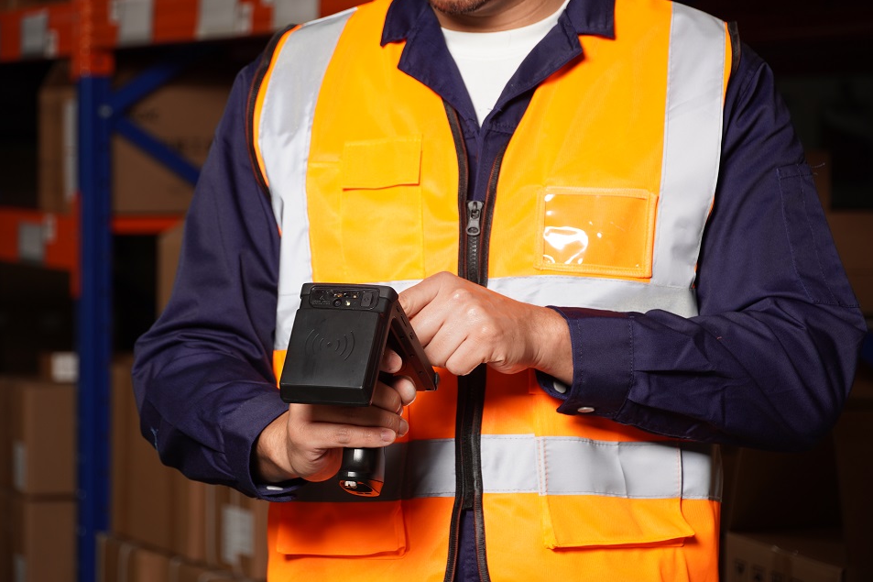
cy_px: 290
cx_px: 438
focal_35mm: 136
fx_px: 3297
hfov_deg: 15.1
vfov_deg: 10.1
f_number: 5.6
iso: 100
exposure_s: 1/100
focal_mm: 90
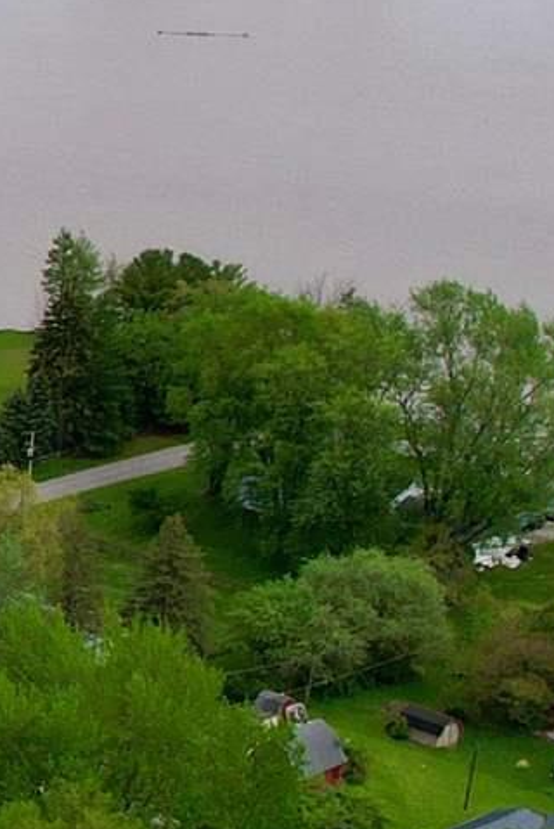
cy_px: 267
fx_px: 3250
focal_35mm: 141
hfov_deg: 8.1
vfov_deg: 14.5
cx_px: -1170
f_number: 2.8
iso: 100
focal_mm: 8.38
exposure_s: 1/2000
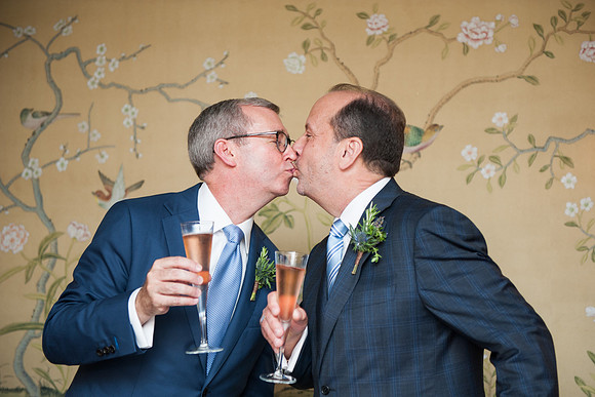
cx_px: 309
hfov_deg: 33.3
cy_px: 206
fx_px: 996
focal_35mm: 60
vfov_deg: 22.5
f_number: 2.8
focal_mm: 58
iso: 400
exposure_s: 1/60
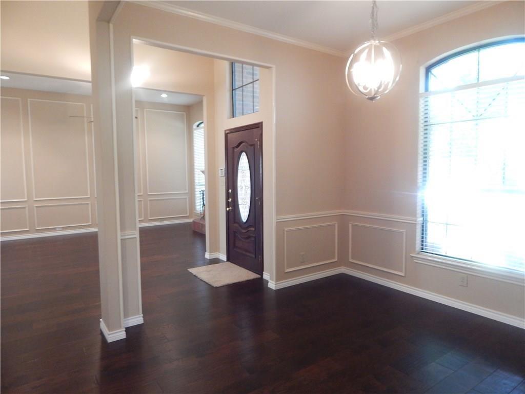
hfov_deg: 76.4
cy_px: 197
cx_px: 262
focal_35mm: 22
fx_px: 334
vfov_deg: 61.1
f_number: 3
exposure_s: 1/13
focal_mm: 4
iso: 400
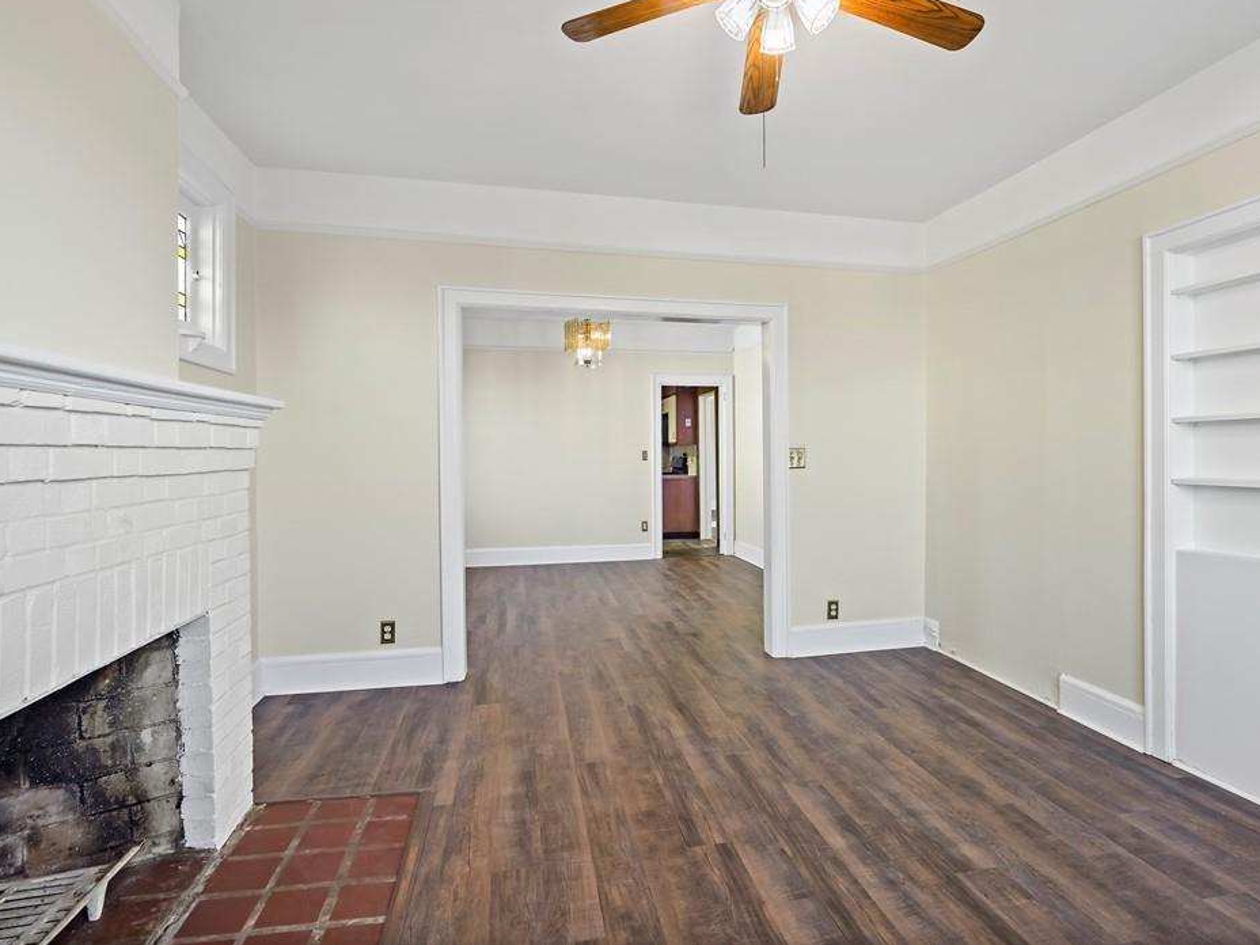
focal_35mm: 18
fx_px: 655
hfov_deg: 87.5
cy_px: 456
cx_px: 690
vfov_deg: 71.6
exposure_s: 1/13
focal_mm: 16
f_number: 7.1
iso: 320
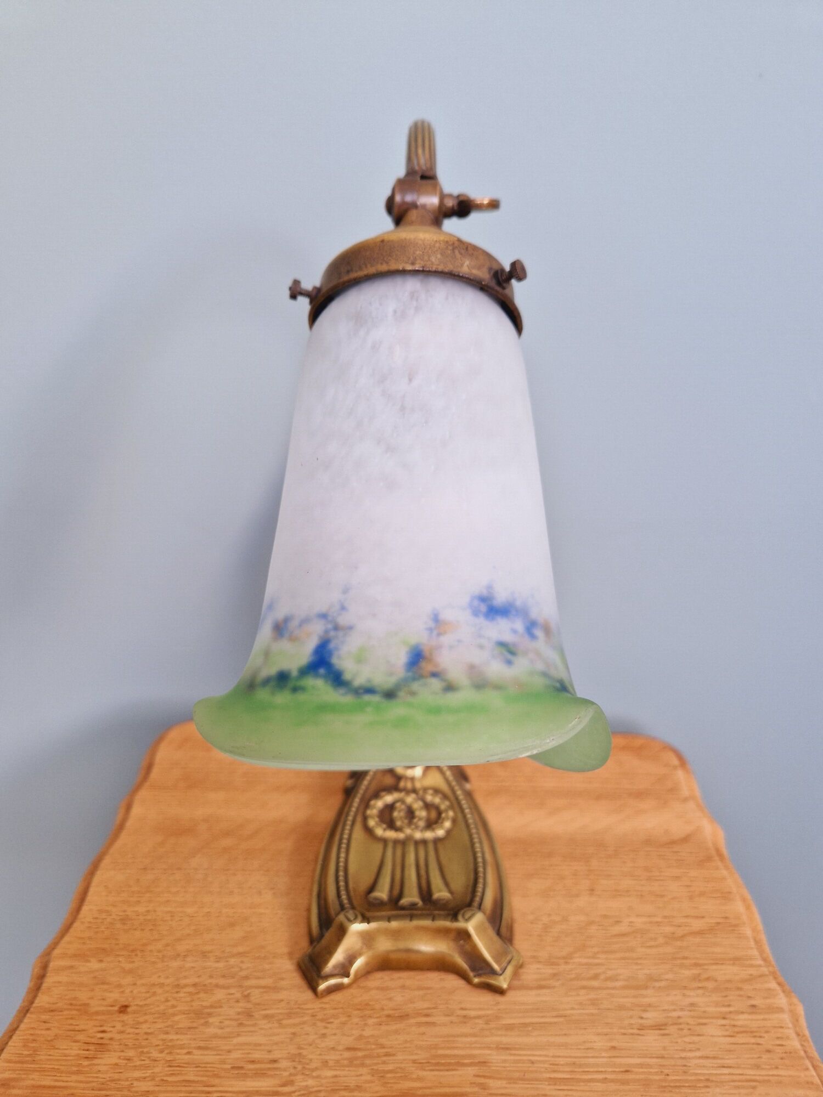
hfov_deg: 58.9
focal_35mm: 23
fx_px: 729
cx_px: 412
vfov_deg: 73.9
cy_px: 548
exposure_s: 1/100
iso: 200
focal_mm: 5.4
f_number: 1.8
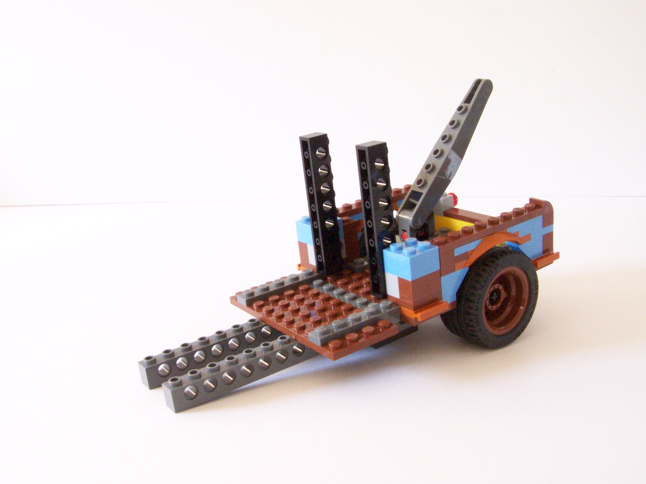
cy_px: 242
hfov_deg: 49.0
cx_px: 323
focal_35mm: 38
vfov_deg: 37.7
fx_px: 709
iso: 400
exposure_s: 1/10
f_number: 8
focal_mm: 6.3
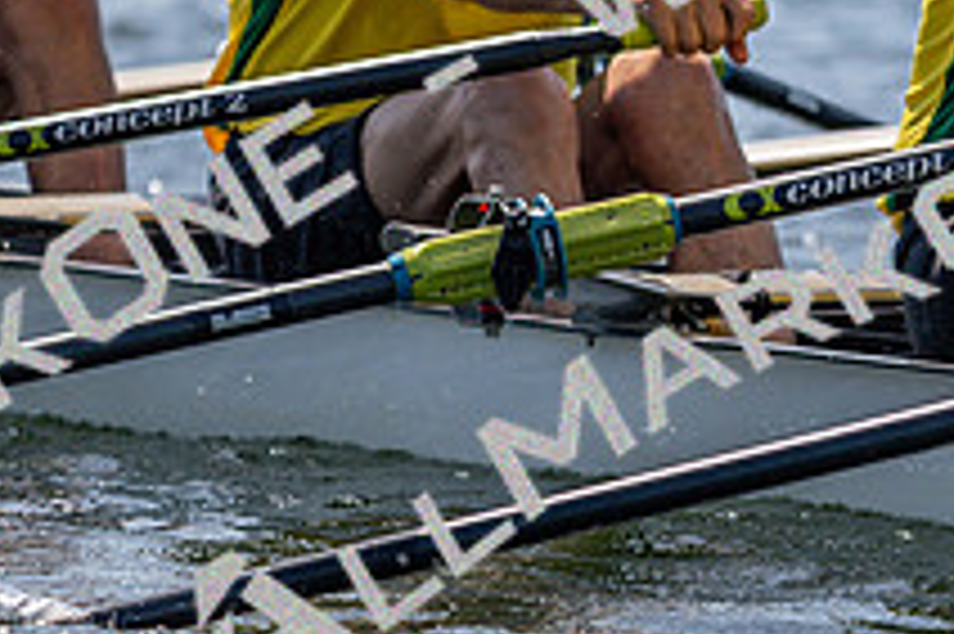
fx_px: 19409
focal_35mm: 733
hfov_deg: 2.8
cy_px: 52
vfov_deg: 1.9
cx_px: 1107
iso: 250
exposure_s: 1/2000
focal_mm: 268
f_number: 5.6
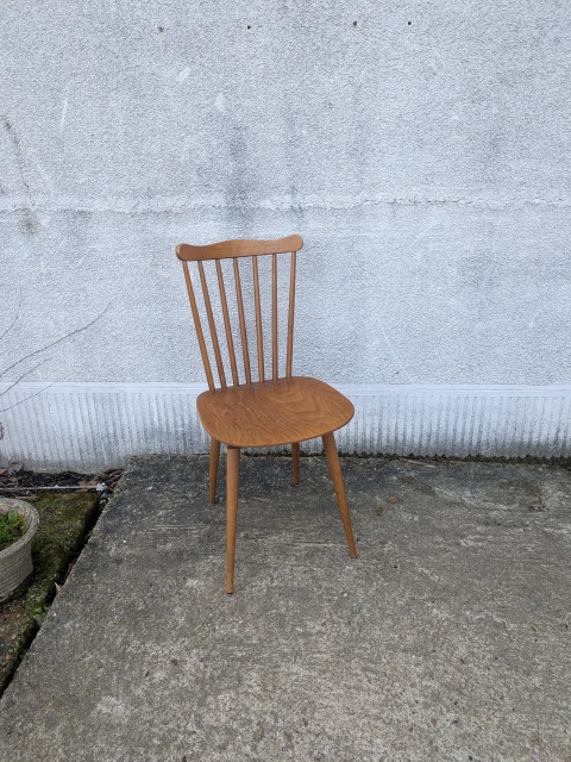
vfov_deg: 69.4
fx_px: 550
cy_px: 381
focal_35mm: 25
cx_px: 286
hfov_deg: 54.9
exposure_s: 1/326
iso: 103
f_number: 1.89
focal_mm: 5.43
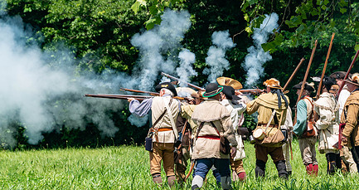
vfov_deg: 3.3
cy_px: 143
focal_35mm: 346
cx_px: 227
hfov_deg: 6.3
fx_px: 3247
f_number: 9
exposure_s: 1/500
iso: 400
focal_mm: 230
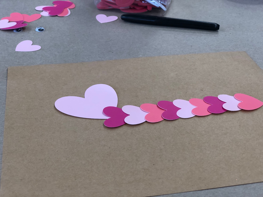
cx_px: 132
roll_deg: +0.7
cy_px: 98
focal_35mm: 57
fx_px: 433
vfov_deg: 25.7
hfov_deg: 33.8
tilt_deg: -35.0
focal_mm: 6.6
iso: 50
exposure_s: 1/30
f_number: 2.8
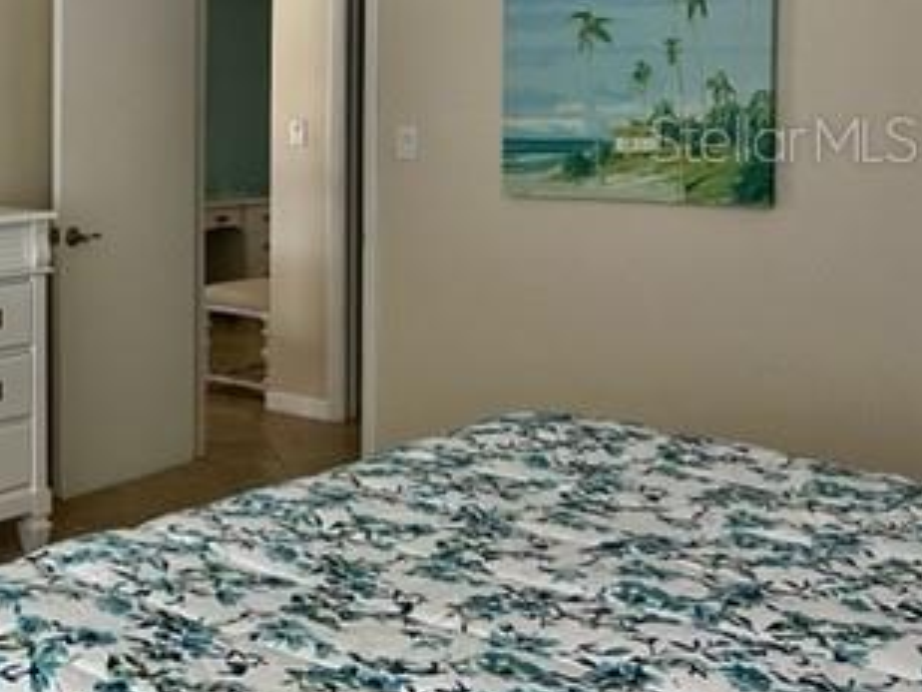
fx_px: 1438
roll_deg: -1.0
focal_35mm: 54
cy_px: 138
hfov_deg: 32.3
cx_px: -27
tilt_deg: -1.3
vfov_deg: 26.5
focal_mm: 5.7
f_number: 1.5
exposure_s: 1/60
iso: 200
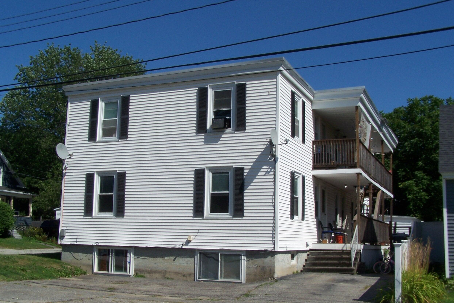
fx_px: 517
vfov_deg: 32.6
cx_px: 223
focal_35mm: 41
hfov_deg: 47.4
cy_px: 177
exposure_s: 1/750
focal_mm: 6.3
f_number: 5.6
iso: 80
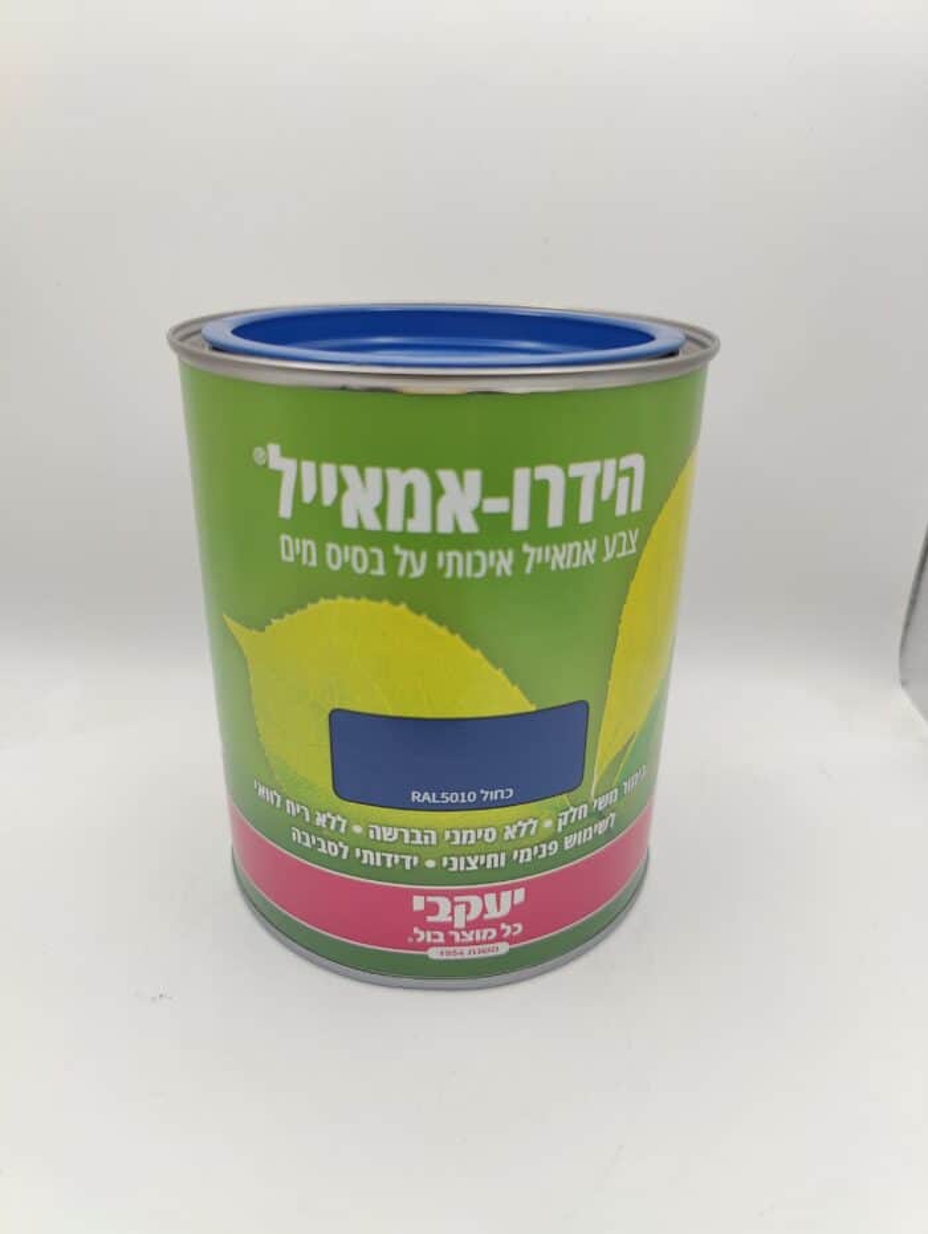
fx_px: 821
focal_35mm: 23
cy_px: 617
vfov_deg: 73.9
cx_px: 464
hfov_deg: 59.0
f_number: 1.8
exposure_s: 1/100
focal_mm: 6.06
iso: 64
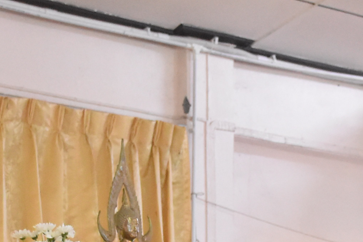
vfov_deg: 7.5
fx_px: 1818
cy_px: 390
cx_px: 352
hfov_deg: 11.3
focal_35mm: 180
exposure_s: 1/60
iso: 3200
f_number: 4
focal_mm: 27
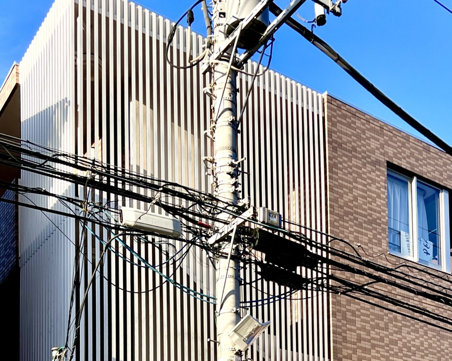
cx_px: 284
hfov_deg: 36.4
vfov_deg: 27.7
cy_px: 372
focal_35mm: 51
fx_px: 682
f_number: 1.5
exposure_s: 1/1468
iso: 50
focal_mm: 5.7
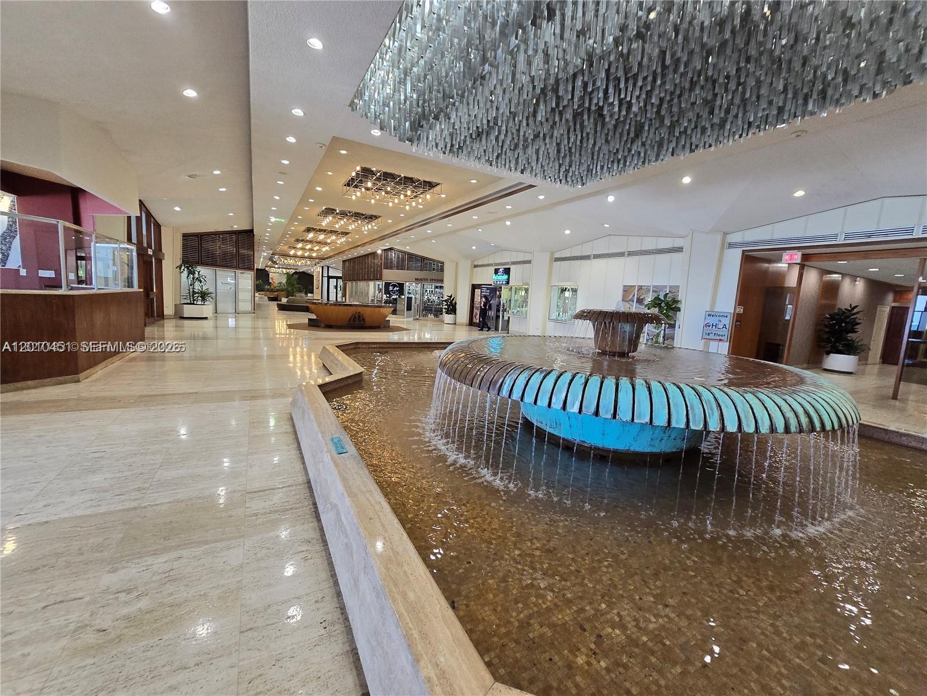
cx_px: 464
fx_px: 348
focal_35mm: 13
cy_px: 348
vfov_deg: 89.9
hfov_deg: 106.2
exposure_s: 1/60
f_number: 2.2
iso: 250
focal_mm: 2.2
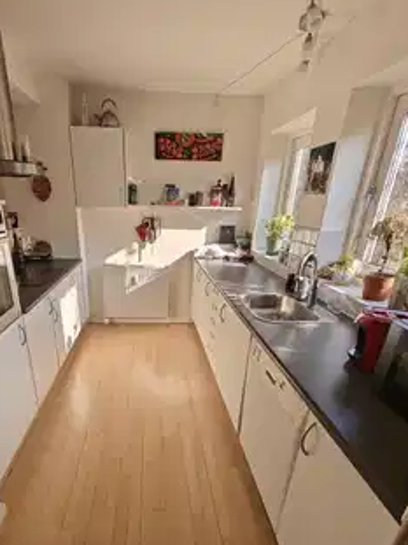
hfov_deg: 70.8
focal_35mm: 18
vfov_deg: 86.8
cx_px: 163
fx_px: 283
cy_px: 324
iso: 64
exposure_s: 1/201
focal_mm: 2.59
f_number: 2.2
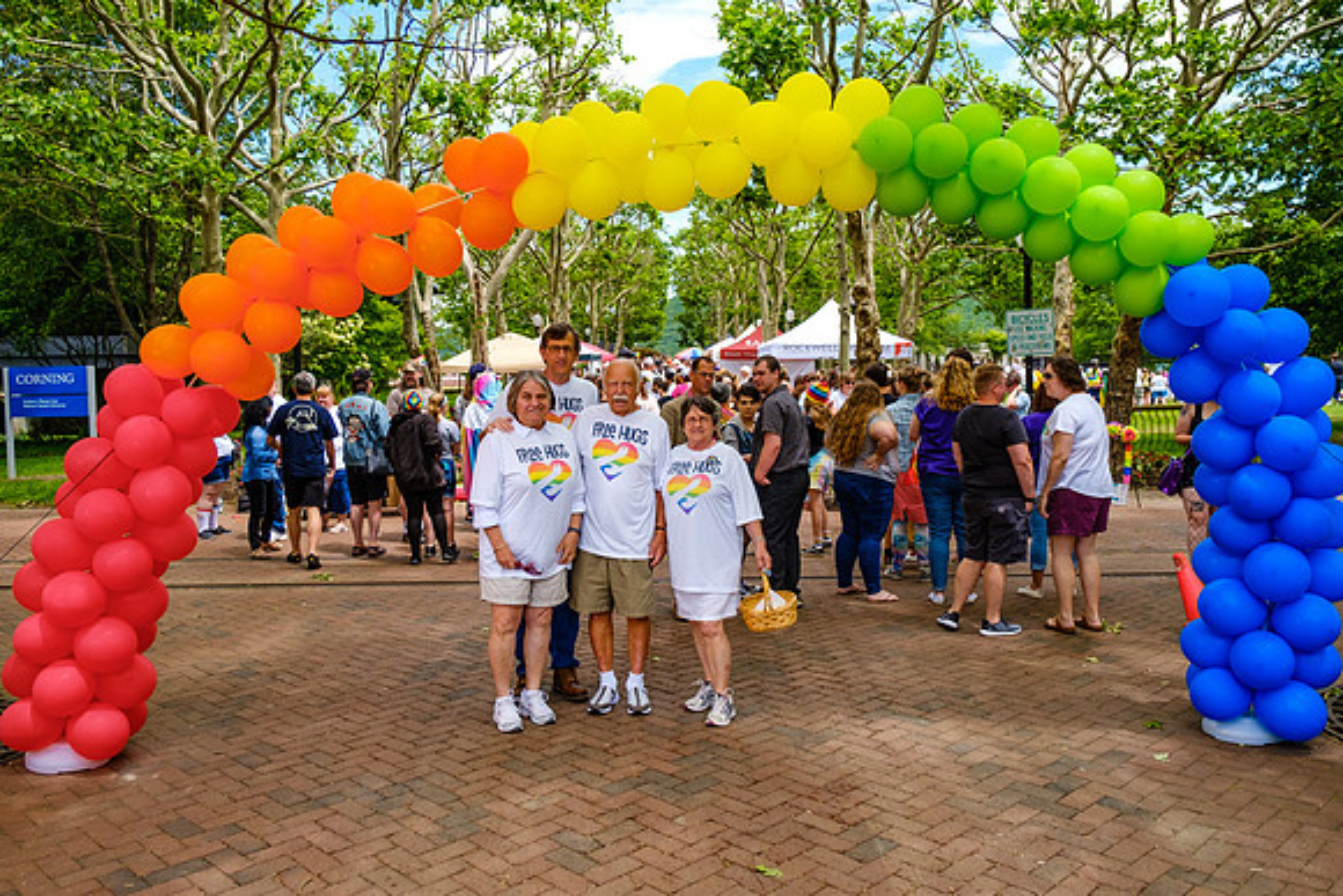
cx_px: 652
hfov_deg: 65.7
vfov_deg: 46.6
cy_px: 427
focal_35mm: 28
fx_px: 1039
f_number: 2.8
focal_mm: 17.6
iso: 400
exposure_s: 1/1900
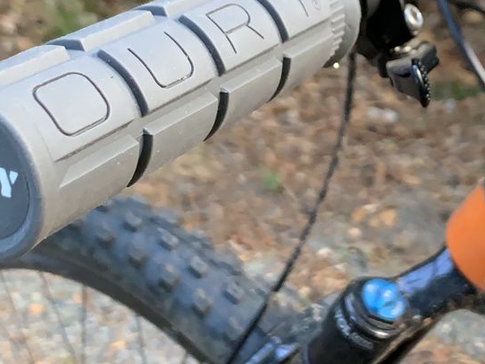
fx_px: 1079
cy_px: 186
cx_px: 414
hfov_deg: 24.8
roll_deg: -6.7
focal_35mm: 77
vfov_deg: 19.1
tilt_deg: -27.7
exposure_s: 1/60
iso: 160
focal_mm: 4.25
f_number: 1.8
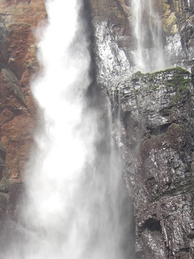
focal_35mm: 102
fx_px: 763
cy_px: 187
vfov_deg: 19.2
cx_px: 90
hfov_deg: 14.5
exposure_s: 1/640
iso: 80
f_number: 4
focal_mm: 7.9
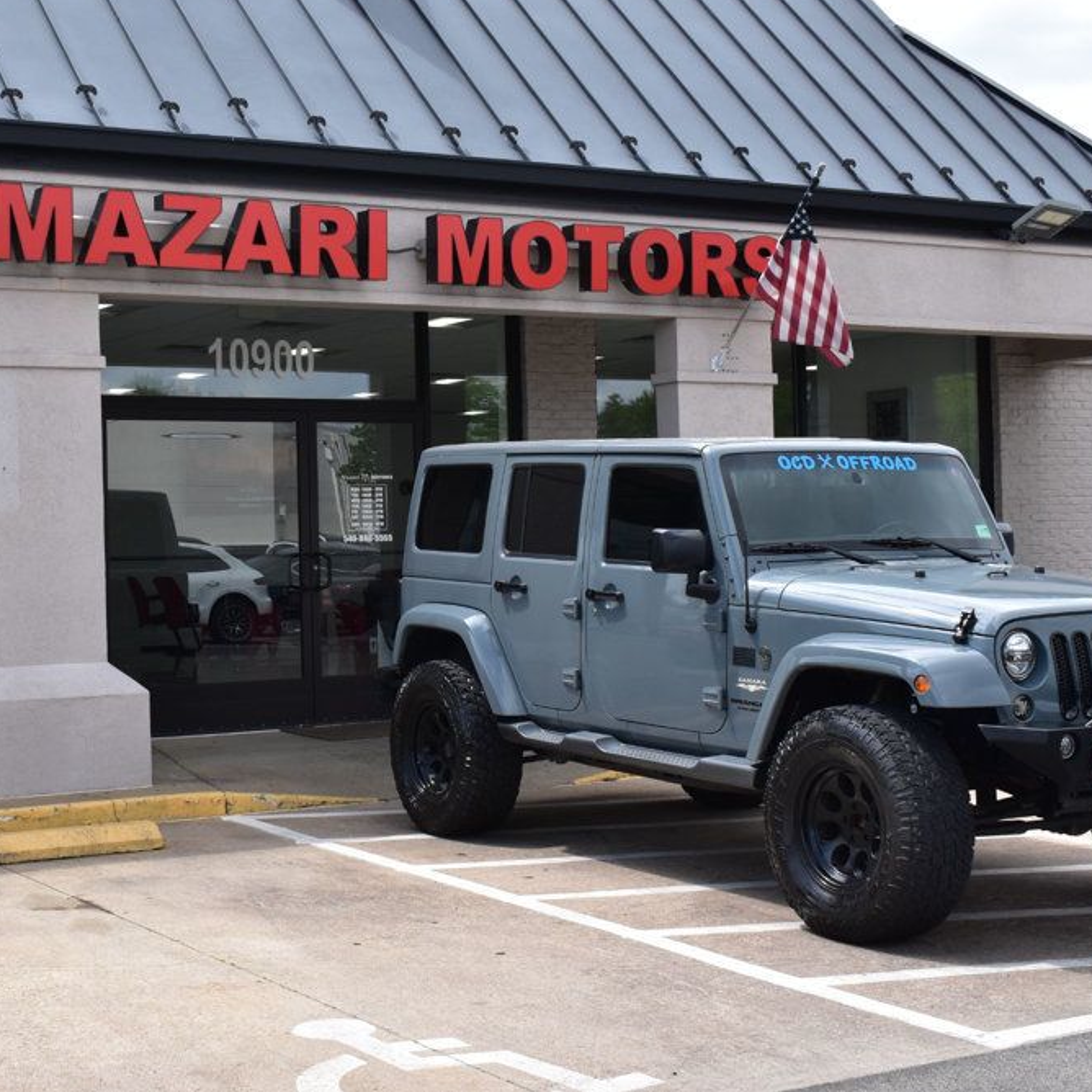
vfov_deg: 30.2
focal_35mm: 57
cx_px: 356
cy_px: 536
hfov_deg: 30.0
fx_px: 2022
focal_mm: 29
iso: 400
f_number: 11
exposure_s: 1/400
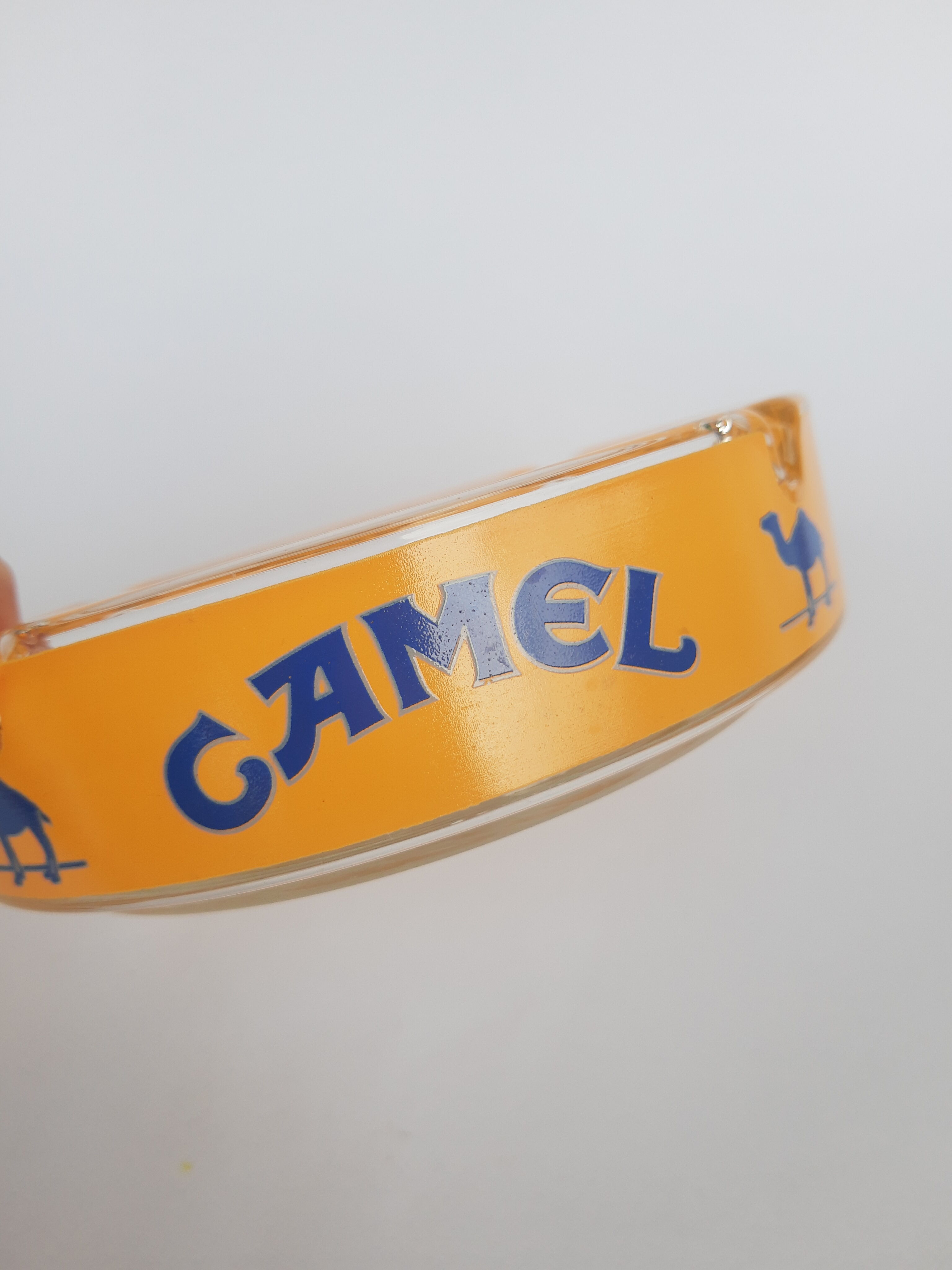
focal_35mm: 26
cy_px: 635
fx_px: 953
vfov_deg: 67.3
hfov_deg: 53.1
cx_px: 476
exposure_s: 1/520
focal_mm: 3.95
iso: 40
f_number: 1.8
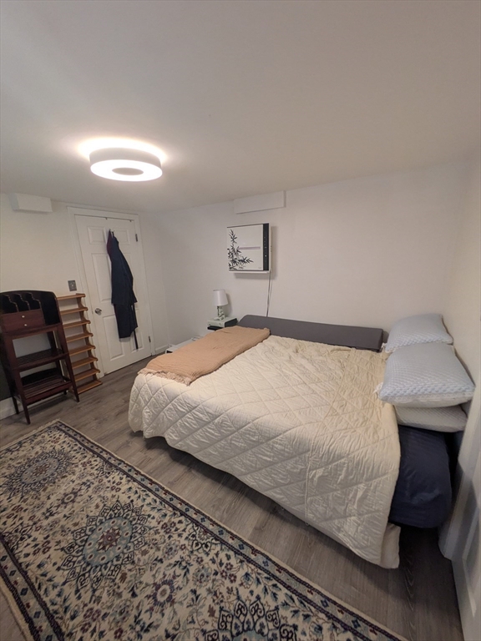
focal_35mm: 14
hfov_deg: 85.7
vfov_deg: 102.1
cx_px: 240
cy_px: 320
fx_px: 259
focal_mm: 1.83
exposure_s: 1/40
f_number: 2.2
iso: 83
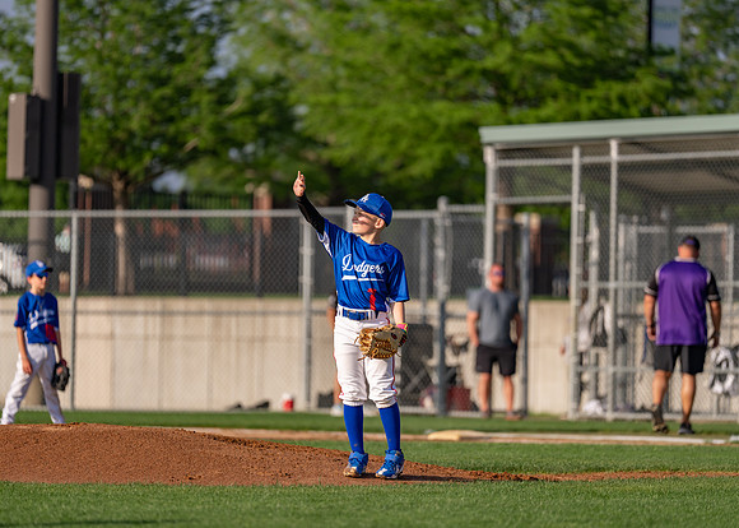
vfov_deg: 6.8
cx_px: 370
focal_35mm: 211
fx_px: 4421
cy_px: 264
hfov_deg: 9.6
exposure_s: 1/5000
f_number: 2.8
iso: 250
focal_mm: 200
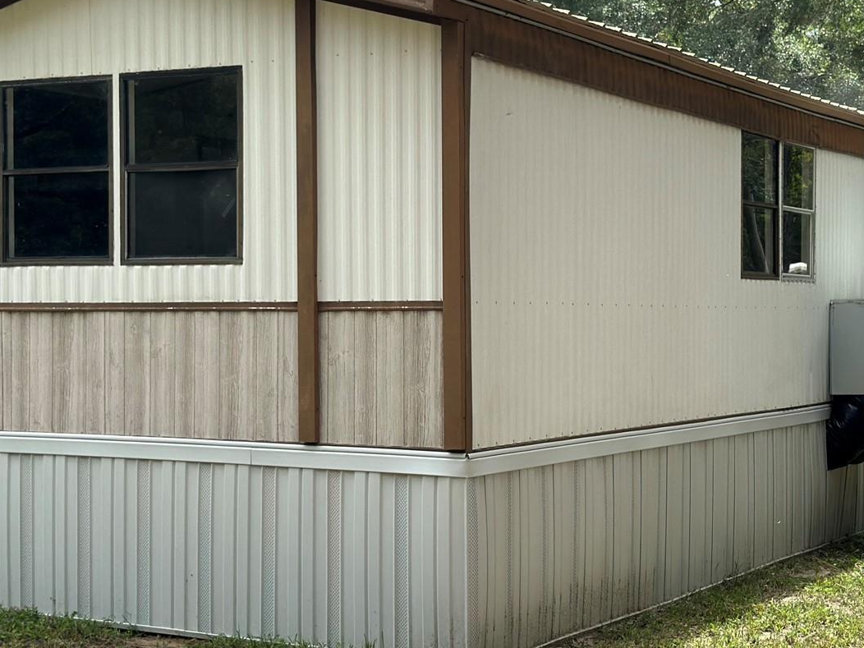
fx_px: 1822
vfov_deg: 20.2
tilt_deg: -1.3
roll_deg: -0.1
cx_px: 458
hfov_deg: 26.7
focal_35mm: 73
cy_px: 352
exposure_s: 1/2028
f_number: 1.78
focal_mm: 6.86
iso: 100
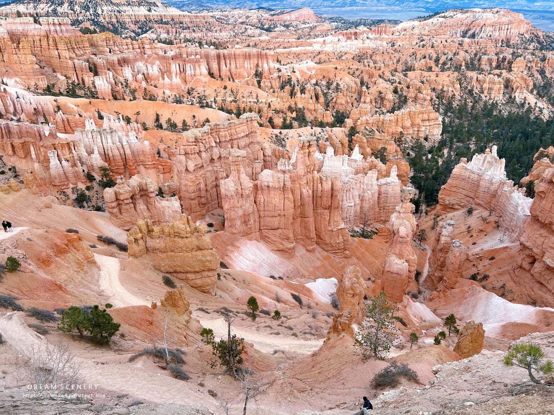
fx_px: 416
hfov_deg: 67.3
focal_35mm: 26
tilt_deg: -26.8
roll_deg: -0.3
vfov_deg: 53.1
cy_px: 208
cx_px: 277
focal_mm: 5.7
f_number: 1.5
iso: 40
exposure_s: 1/197
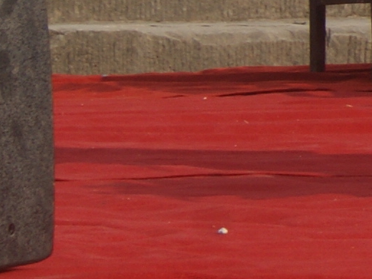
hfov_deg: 4.2
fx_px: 4795
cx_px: 1282
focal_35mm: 446
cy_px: -308
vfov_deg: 3.3
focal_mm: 35
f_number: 13
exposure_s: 1/160
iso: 100
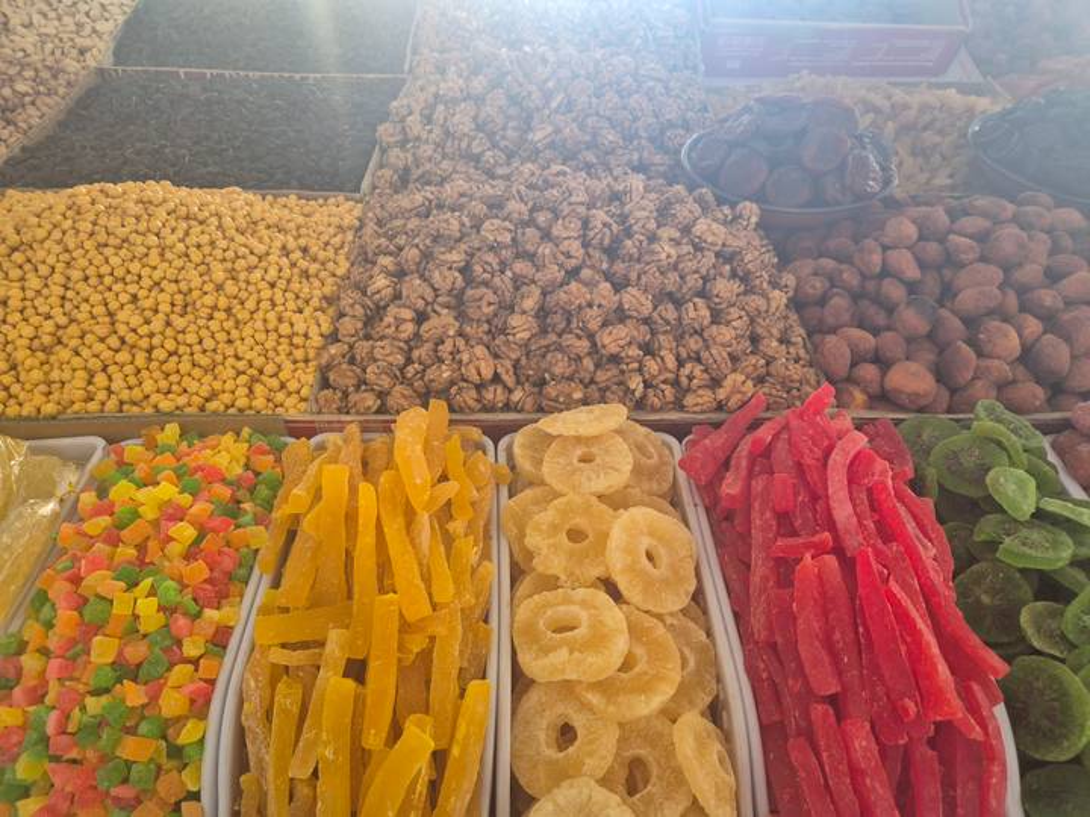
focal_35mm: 23
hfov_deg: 73.9
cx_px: 545
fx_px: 724
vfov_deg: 58.9
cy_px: 408
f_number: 1.8
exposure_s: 1/100
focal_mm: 5.4
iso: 320
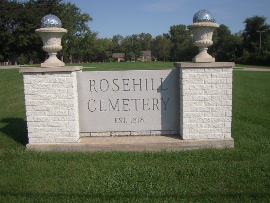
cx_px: 135
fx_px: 289
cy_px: 102
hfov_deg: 50.1
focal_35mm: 37
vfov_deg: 38.7
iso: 100
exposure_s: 1/640
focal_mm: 6.5
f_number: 6.1
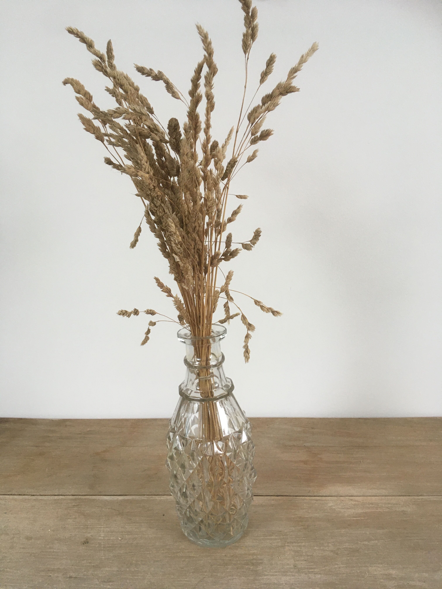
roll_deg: +0.0
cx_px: 221
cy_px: 294
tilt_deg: -15.0
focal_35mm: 29
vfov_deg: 61.7
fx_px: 494
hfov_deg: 48.2
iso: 64
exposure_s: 1/33
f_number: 2.2
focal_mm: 4.15
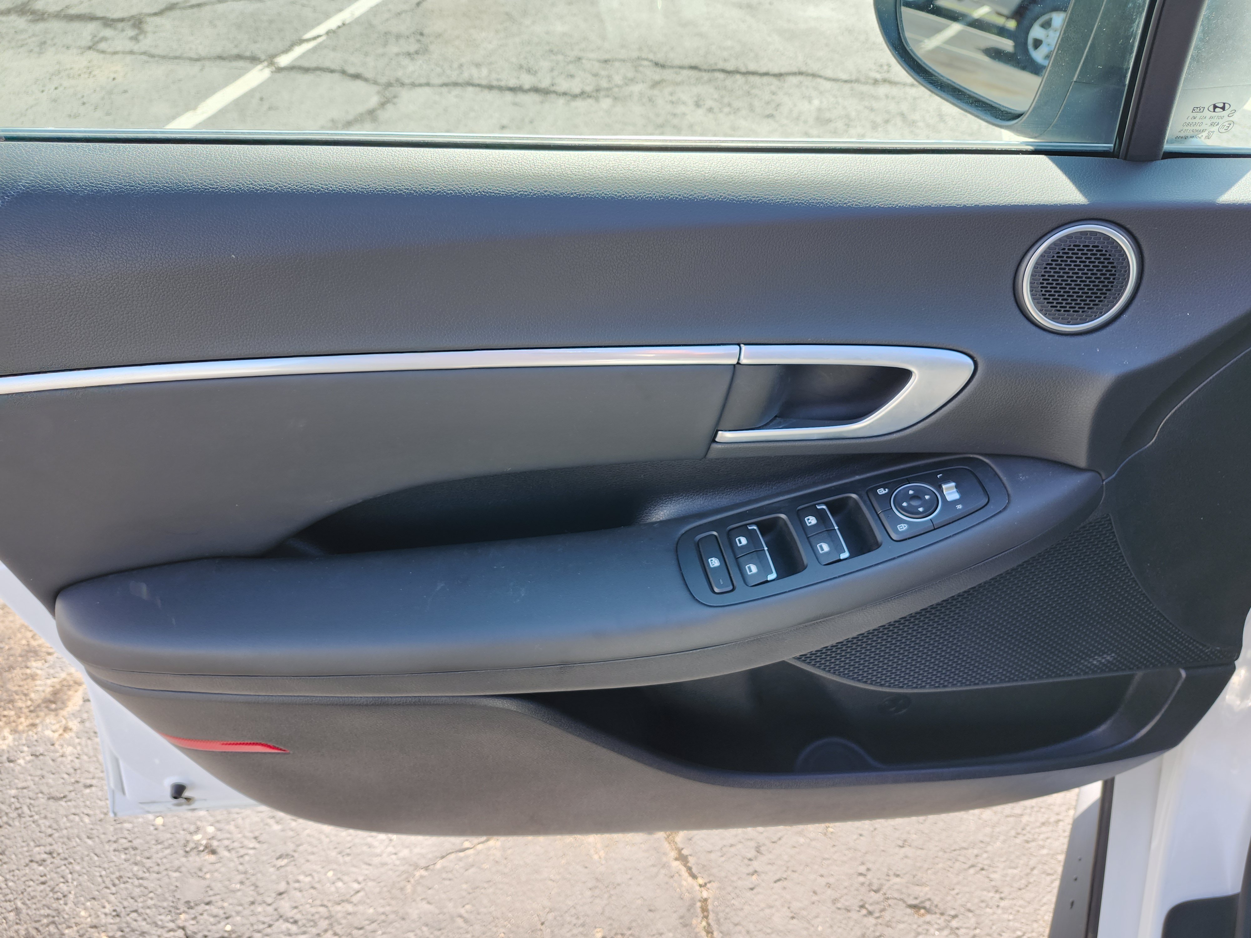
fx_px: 831
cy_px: 469
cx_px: 626
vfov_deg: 58.9
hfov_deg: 73.9
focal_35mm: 23
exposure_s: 1/180
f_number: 1.8
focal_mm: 5.54
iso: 32
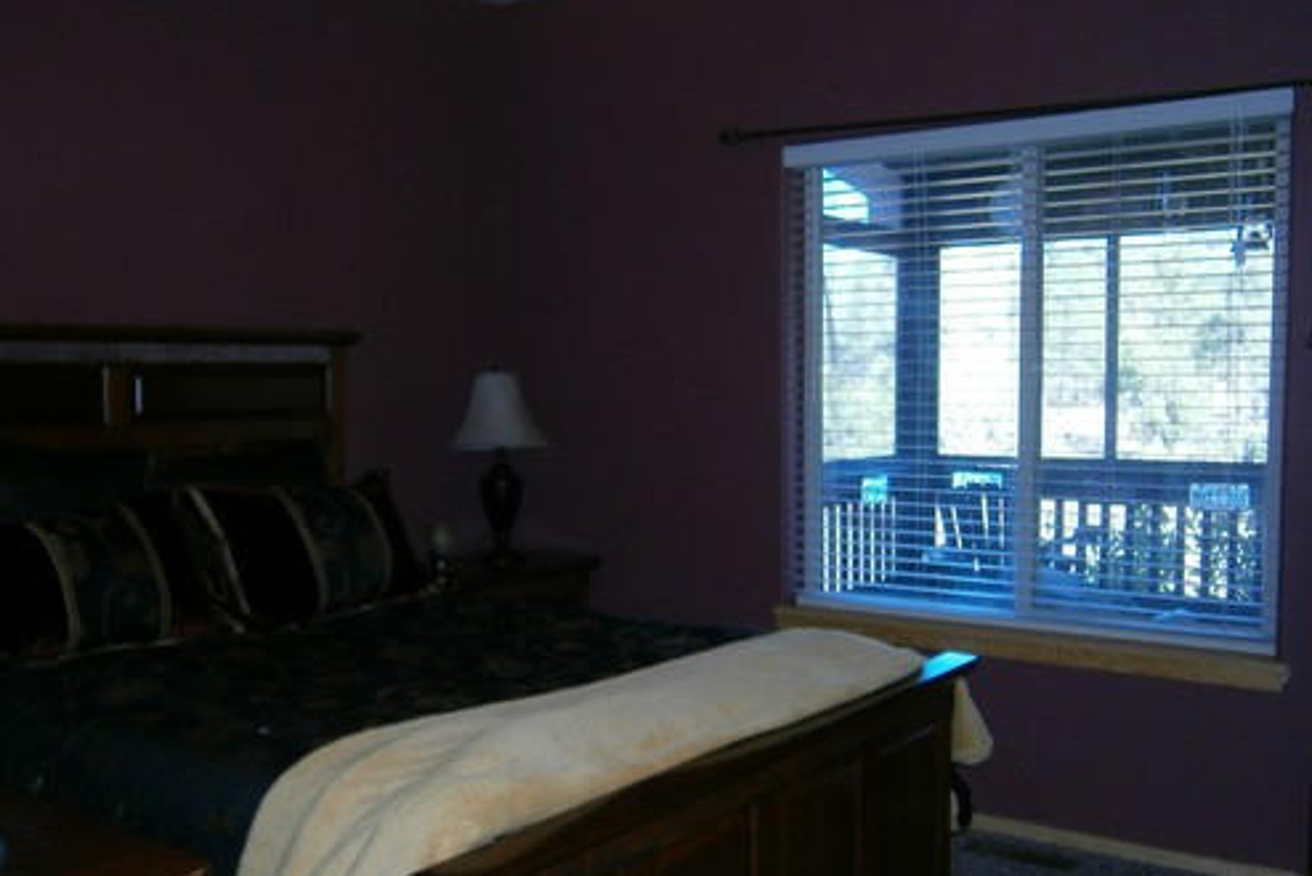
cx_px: 632
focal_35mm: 35
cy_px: 486
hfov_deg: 54.4
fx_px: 1276
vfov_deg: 37.9
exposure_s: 1/30
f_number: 2.8
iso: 160
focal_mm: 4.7
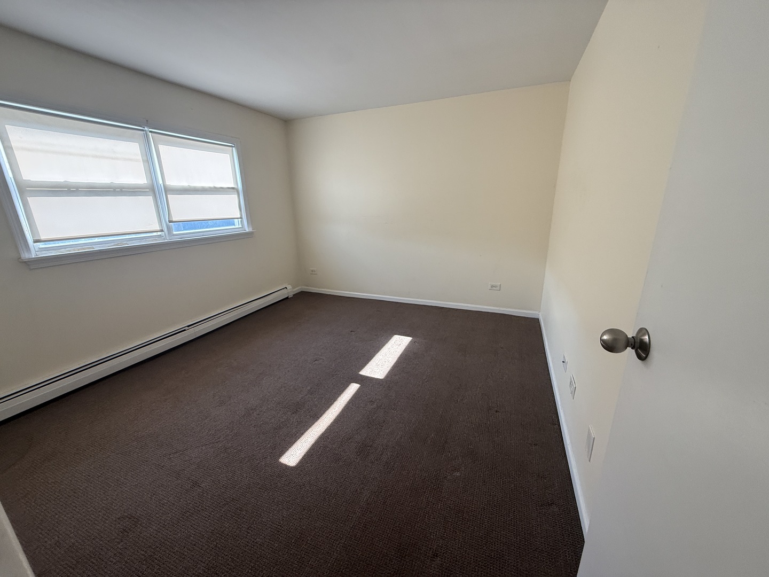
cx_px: 384
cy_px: 288
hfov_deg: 102.1
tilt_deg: -15.1
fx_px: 311
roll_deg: +1.0
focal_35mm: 14
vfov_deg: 85.7
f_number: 2.2
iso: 125
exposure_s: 1/99
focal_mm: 2.22
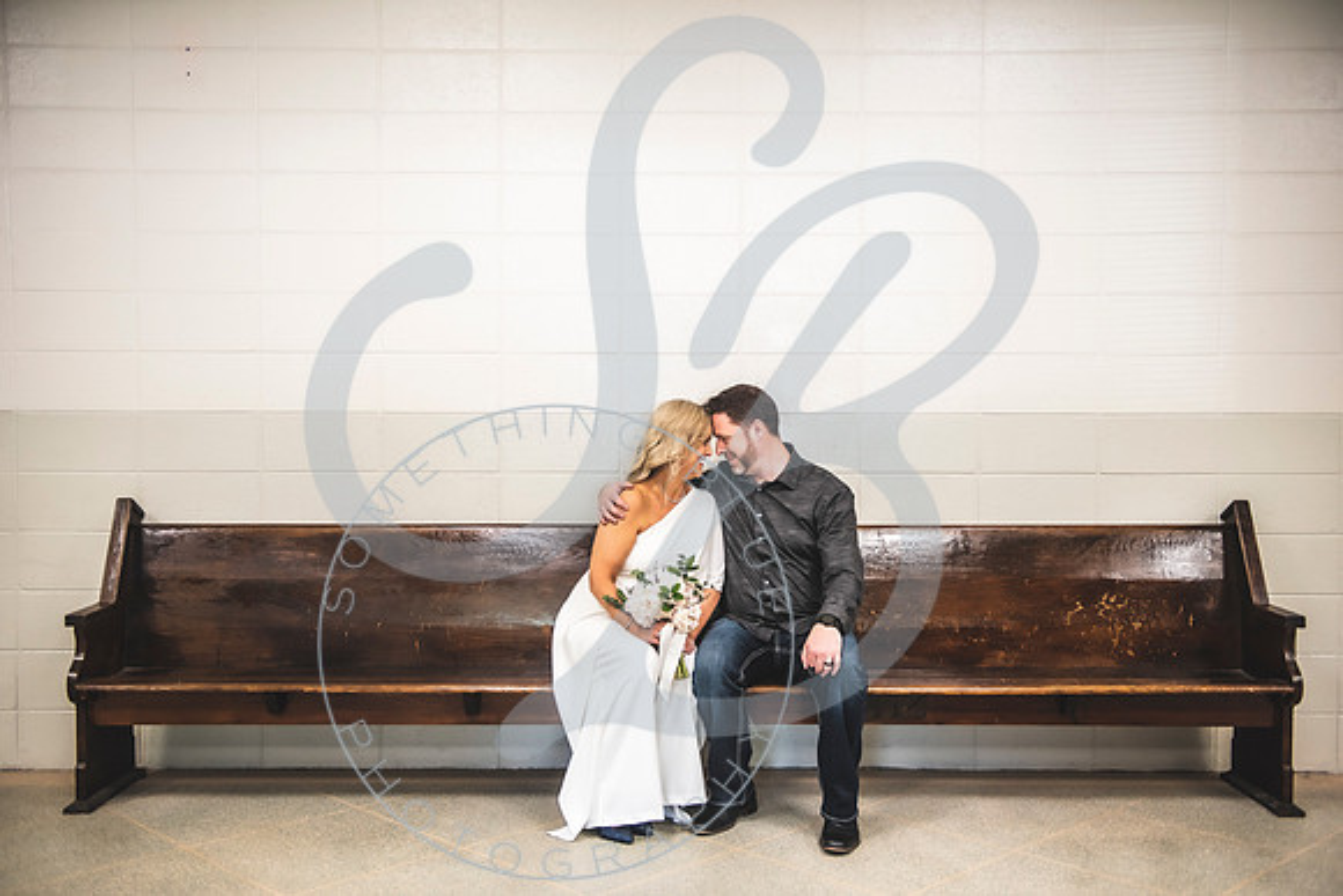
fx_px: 1345
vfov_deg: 36.9
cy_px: 448
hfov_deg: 53.1
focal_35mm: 36
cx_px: 671
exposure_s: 1/160
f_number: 2.8
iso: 500
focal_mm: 36
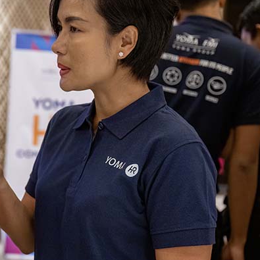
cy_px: 133
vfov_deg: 18.3
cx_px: -52
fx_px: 807
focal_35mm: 95
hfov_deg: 17.4
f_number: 3.5
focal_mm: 46
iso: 2000
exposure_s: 1/200
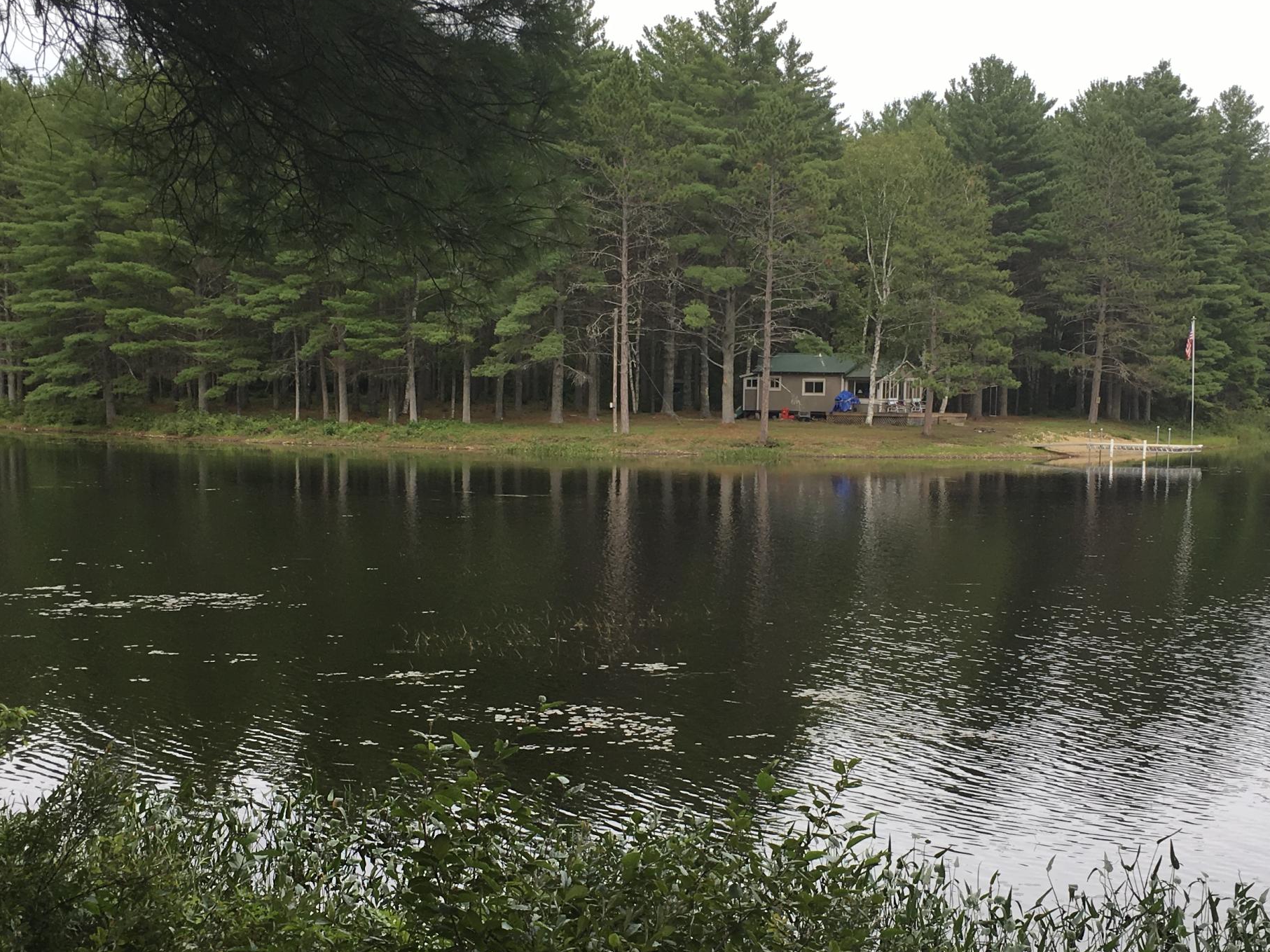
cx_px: 668
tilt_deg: -3.7
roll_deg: -0.9
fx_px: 1761
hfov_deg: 39.7
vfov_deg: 30.2
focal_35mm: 48
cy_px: 554
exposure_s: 1/496
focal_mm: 4.15
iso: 25
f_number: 2.2
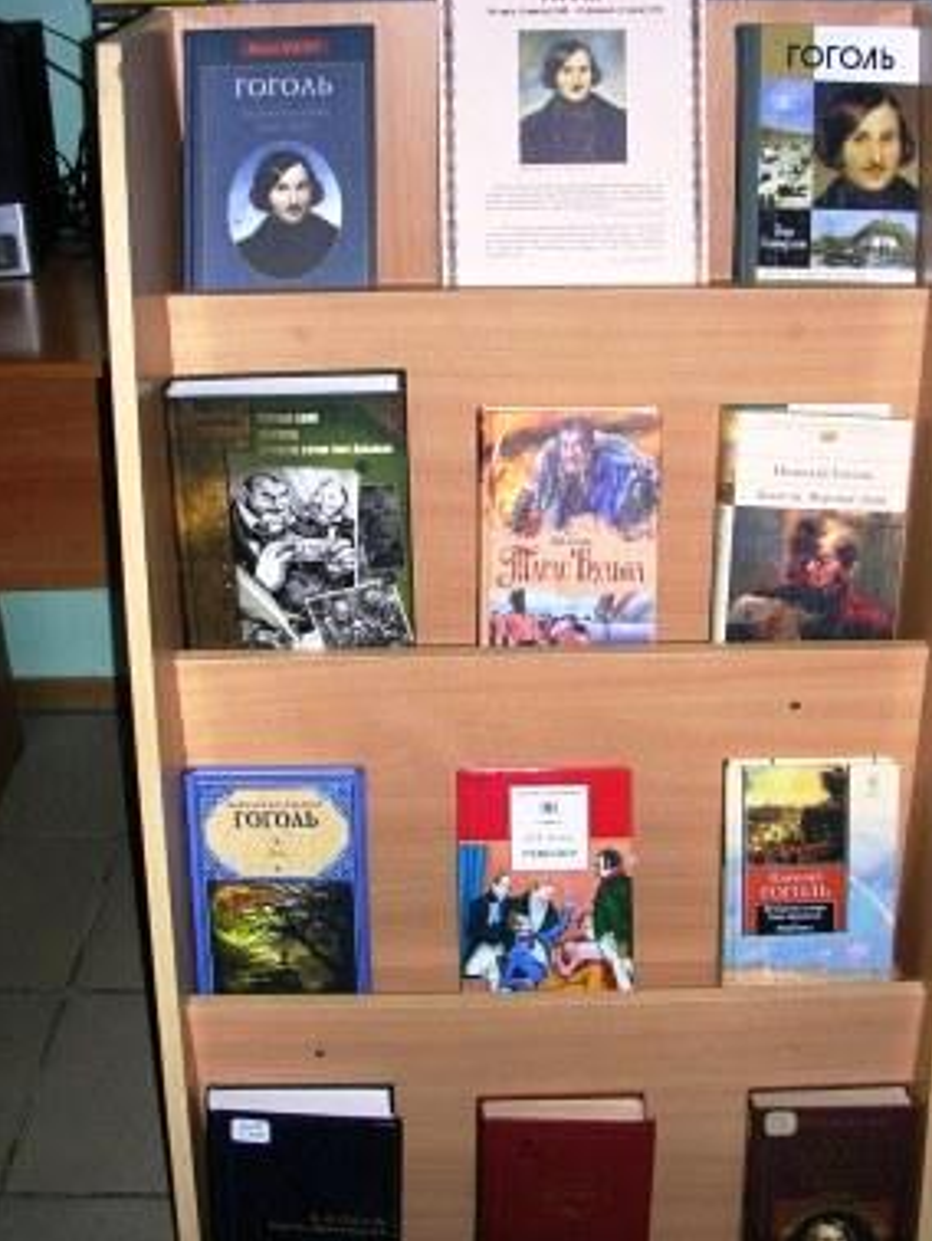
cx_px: 538
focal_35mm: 45
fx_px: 1614
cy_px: 614
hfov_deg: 32.2
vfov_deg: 42.1
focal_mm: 5.8
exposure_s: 1/60.1
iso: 50
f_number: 2.8
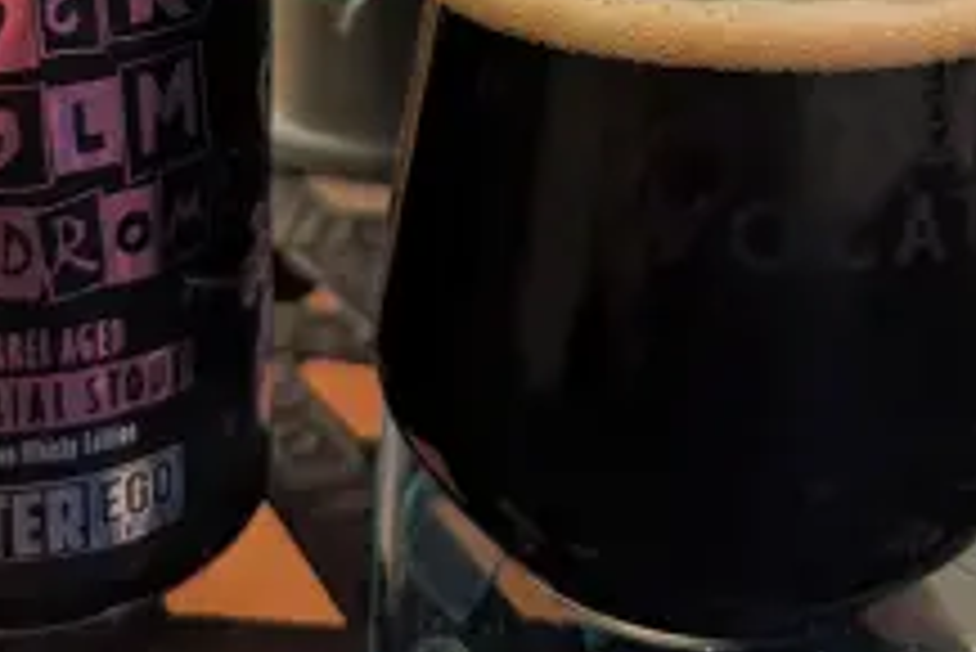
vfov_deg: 26.9
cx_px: 412
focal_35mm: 46
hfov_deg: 42.6
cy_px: -67
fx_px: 1248
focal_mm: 6.81
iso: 1074
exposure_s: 1/23.8
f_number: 1.85
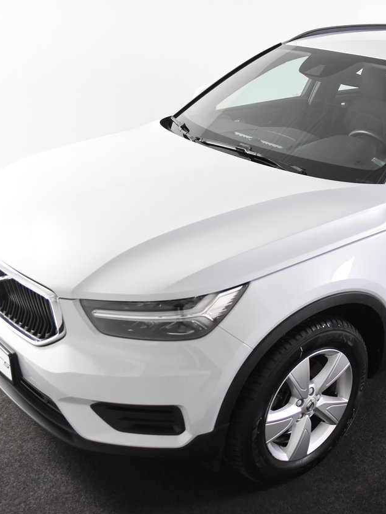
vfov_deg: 43.0
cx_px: 297
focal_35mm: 44
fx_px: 654
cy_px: 256
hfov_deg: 32.2
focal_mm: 20
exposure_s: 1/60
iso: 1600
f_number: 4
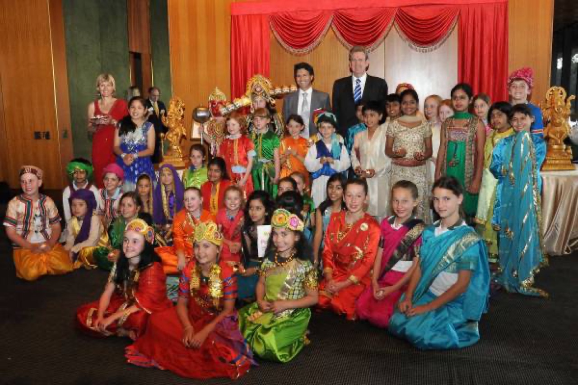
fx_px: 433
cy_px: 192
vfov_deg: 47.9
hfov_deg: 67.4
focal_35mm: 27
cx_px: 289
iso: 800
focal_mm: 18
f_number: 4
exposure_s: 1/60
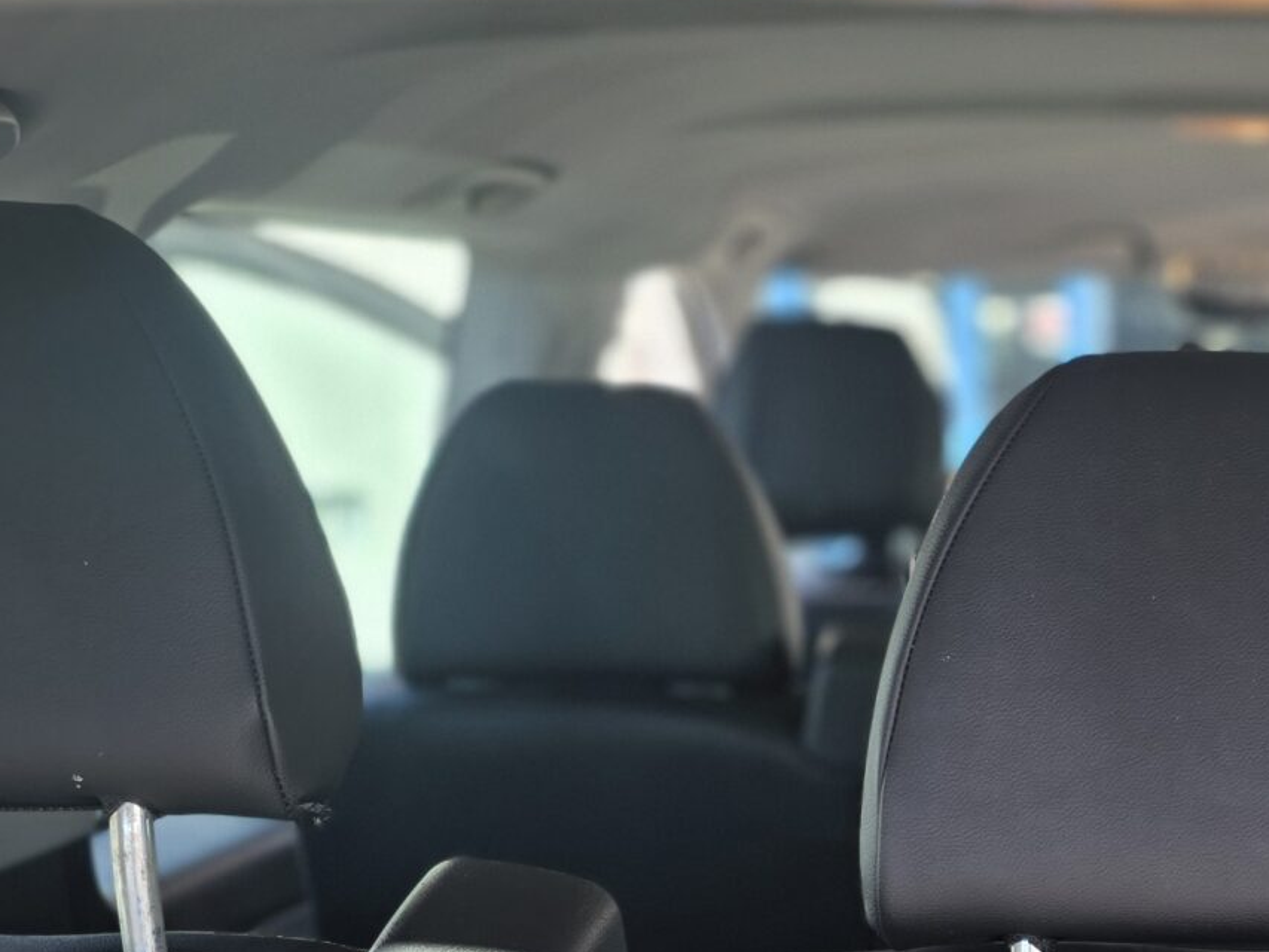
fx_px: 2530
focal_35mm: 69
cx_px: 1309
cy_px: 1126
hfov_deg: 26.5
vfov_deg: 20.1
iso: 32
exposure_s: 1/359
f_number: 1.7
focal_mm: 6.25
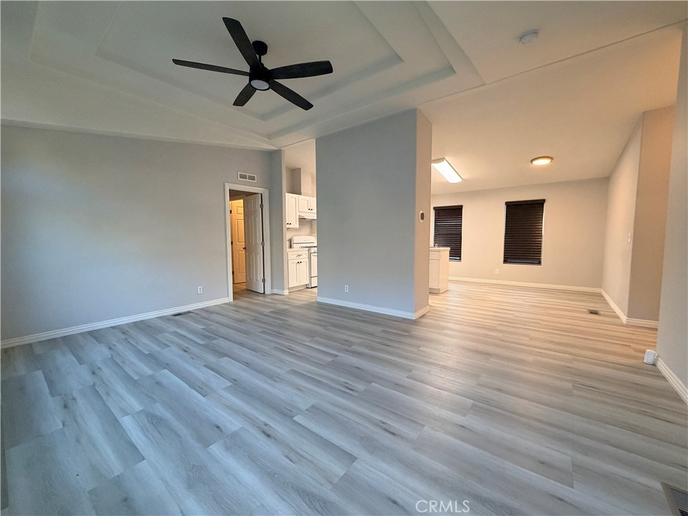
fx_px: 278
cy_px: 258
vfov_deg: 85.7
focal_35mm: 14
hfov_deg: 102.1
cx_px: 344
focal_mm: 2.22
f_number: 2.2
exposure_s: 1/120
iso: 320
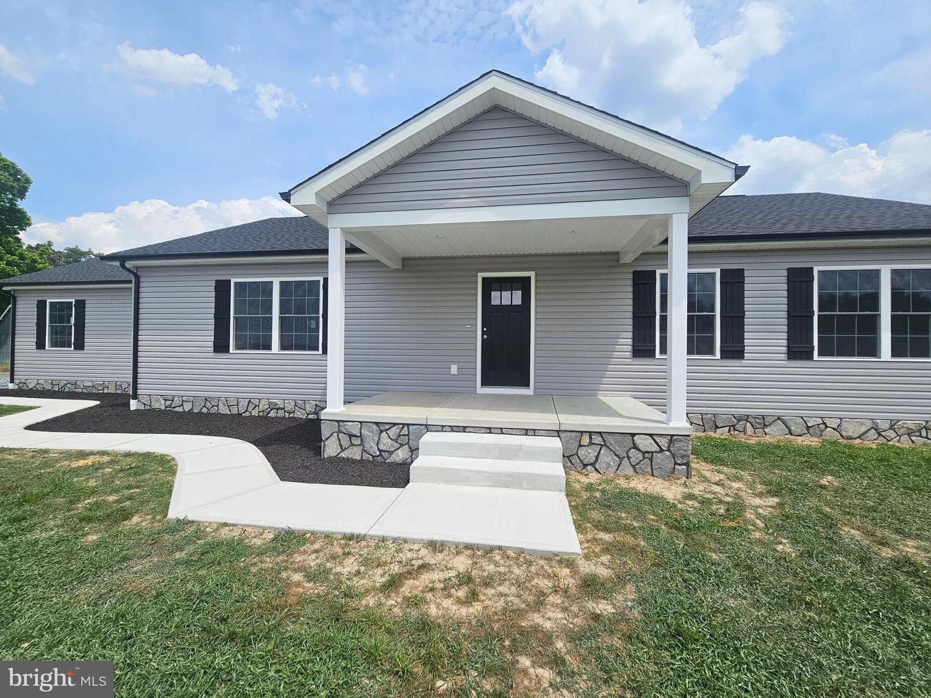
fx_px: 350
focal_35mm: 13
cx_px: 466
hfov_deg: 106.2
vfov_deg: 89.9
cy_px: 349
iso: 50
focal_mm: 2.2
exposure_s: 1/3747
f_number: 2.2
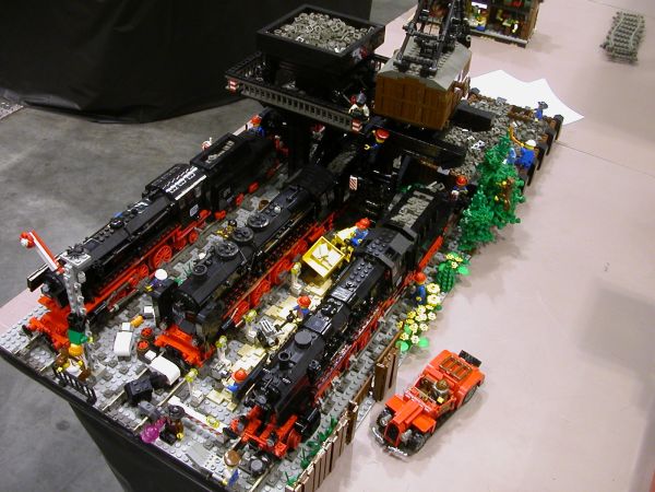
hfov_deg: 50.1
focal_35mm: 37
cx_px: 328
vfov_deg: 38.7
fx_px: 700
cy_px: 246
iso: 100
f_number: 2.7
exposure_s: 1/8.3
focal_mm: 5.6
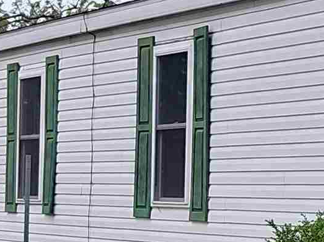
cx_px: 442
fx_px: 1357
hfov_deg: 13.1
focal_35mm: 145
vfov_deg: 10.1
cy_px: 280
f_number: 1.8
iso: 50
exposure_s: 1/1020
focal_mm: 4.69
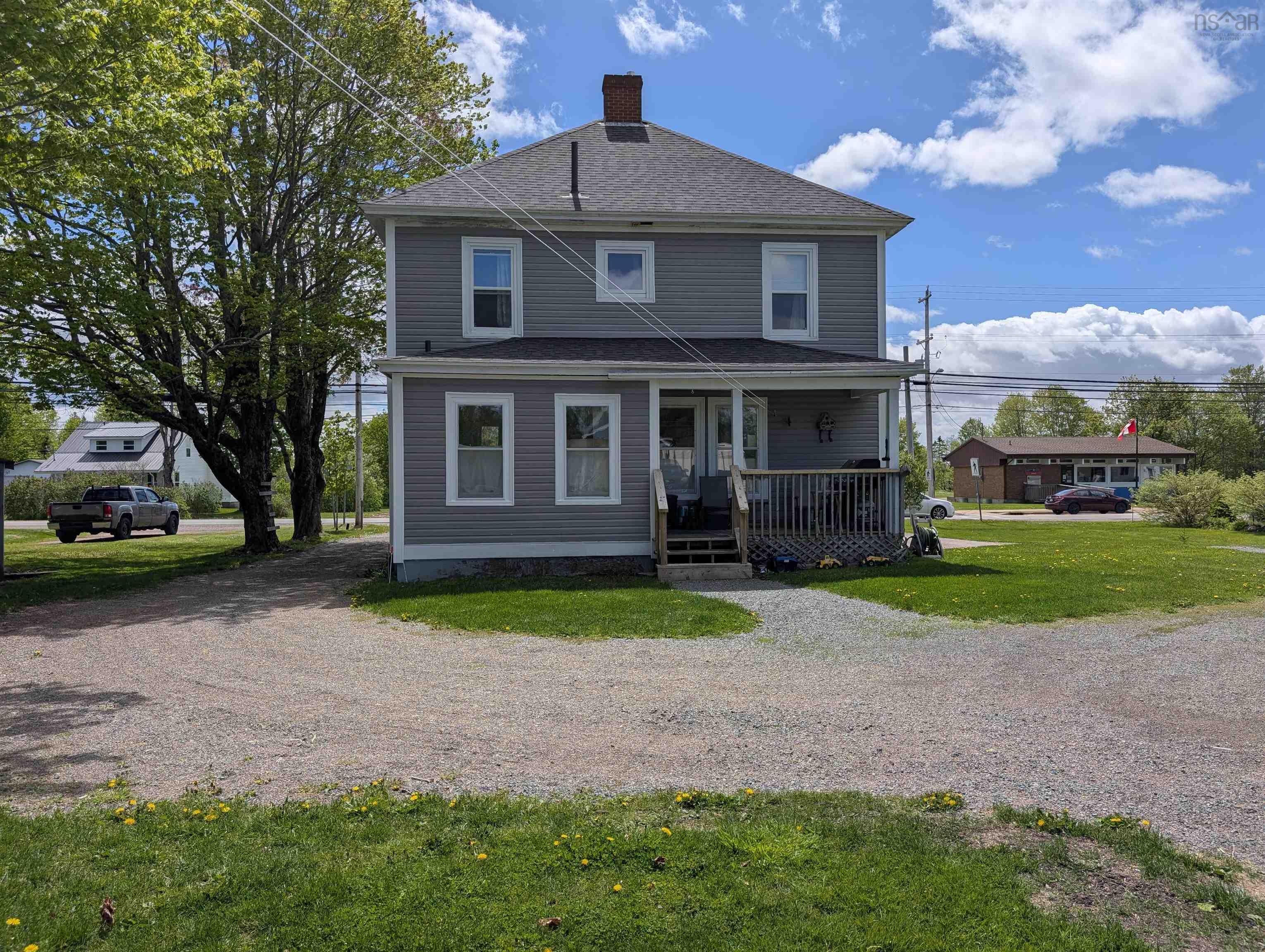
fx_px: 878
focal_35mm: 24
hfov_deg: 71.5
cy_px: 476
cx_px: 632
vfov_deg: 56.9
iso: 21
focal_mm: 6.9
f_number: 1.68
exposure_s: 1/2008
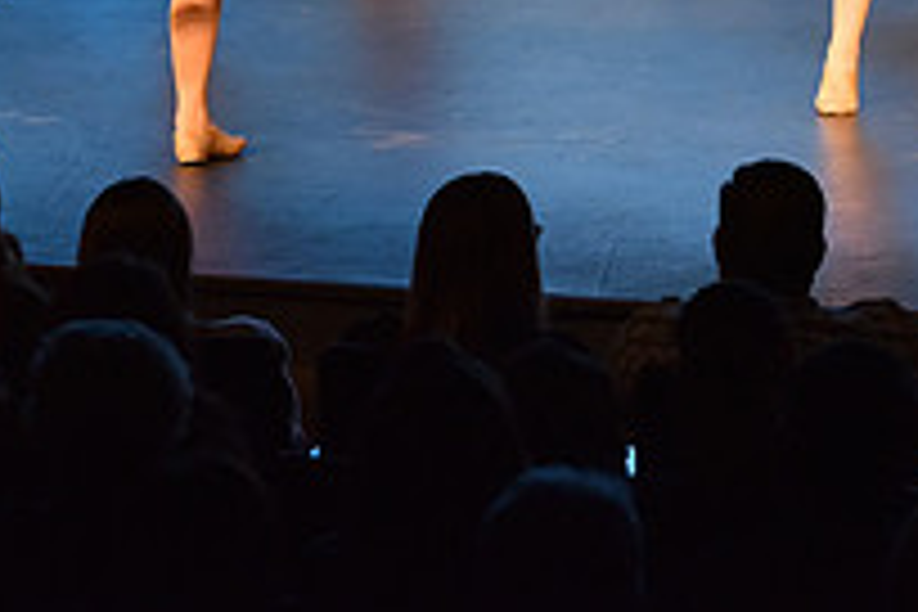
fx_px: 7267
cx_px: 346
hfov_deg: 7.2
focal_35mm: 285
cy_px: -191
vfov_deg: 4.8
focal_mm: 100
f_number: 4
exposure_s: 1/200
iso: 2000
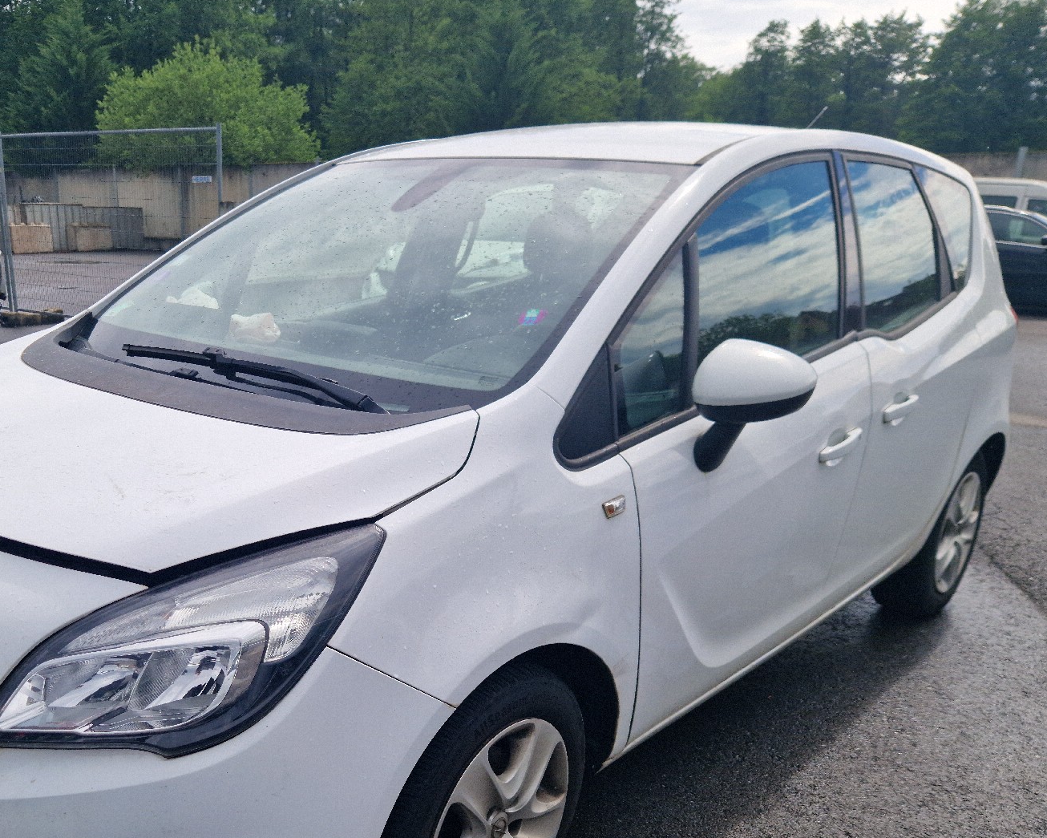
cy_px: 575
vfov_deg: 43.8
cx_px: 383
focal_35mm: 33
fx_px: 1023
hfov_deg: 53.5
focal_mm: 5.4
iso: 50
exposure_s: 1/1667
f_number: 1.8
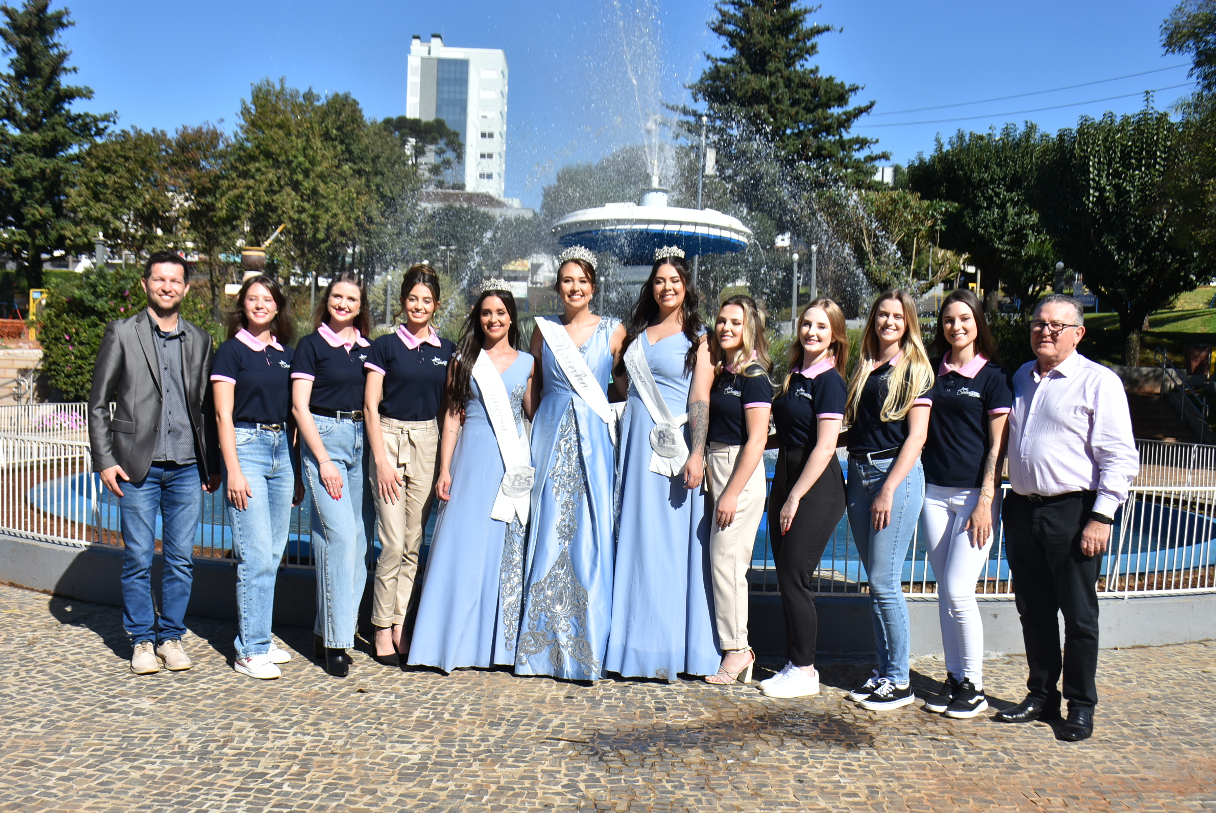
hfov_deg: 49.5
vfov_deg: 34.3
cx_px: 608
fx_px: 1318
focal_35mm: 39
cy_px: 406
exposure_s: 1/500
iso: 125
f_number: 8
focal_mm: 26
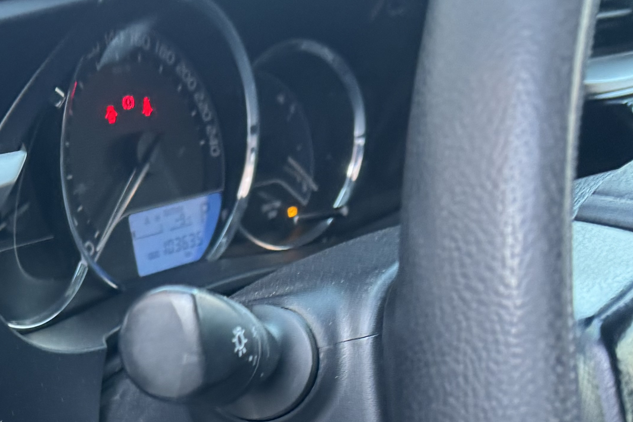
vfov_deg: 19.1
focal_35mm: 67
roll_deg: -0.2
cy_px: 513
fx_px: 1178
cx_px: -9
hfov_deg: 28.1
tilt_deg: -32.7
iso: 200
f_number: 1.78
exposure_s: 1/61
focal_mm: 6.76
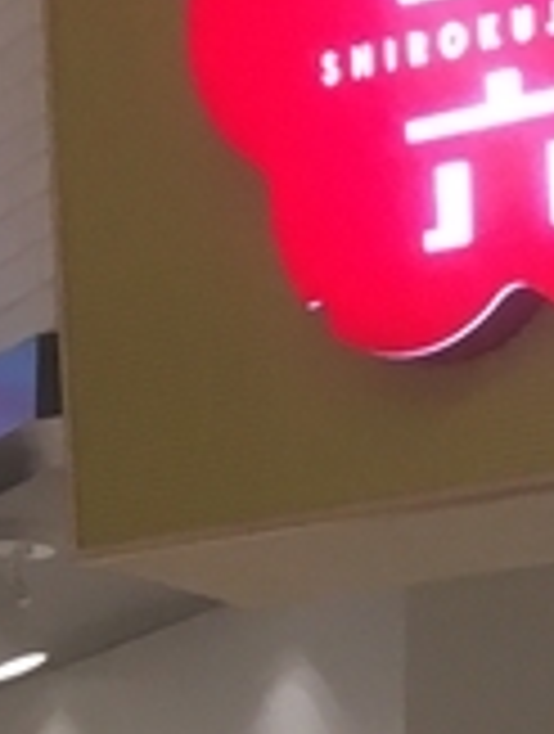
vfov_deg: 8.8
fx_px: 4527
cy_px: 1418
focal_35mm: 213
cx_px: 1676
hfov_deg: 6.4
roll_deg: -0.3
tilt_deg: +5.3
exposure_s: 1/30
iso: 32
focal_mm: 4.15
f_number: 2.2
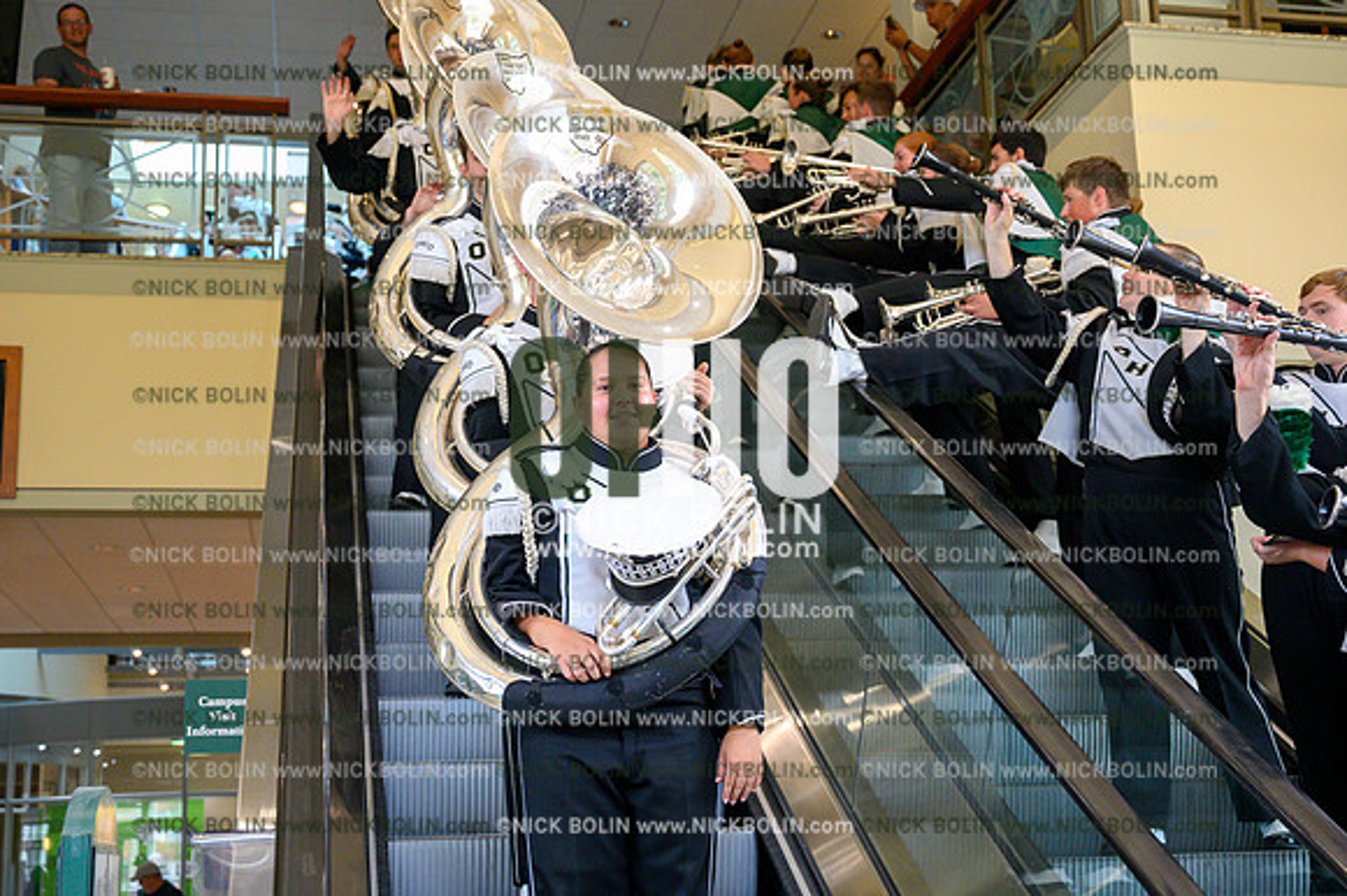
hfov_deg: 41.9
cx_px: 674
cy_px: 448
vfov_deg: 28.6
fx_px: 1758
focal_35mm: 47
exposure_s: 1/800
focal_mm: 47
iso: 5000
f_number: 4
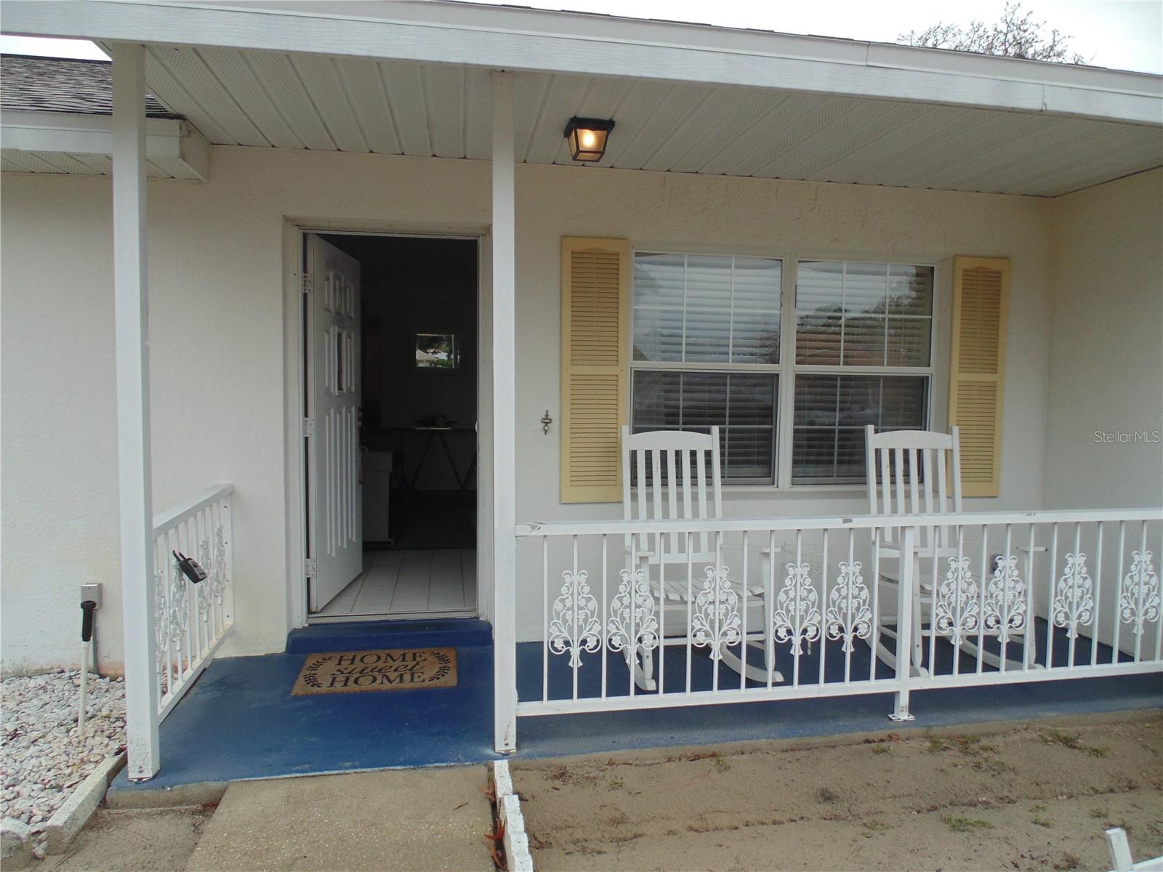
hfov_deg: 76.4
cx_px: 582
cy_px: 436
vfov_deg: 61.1
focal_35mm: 22
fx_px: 739
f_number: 3.1
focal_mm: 4
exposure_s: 1/320
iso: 80
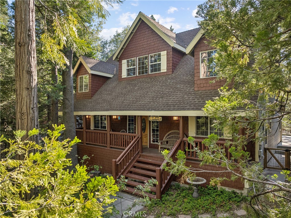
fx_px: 202
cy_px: 109
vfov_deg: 56.7
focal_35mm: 24
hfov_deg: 71.6
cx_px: 146
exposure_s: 1/15
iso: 140
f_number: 2.8
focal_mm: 12.3
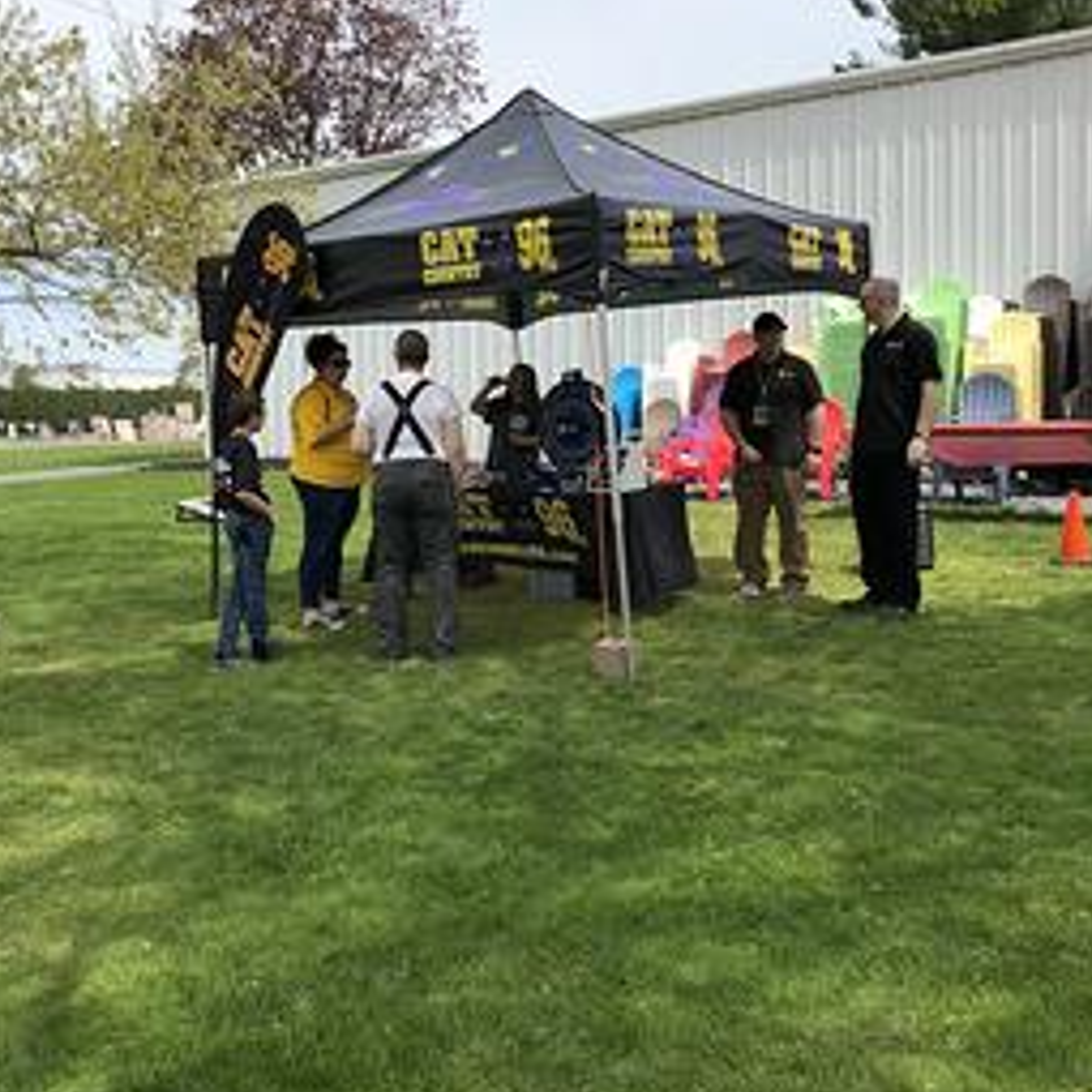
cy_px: 428
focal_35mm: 34
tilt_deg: -3.7
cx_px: 537
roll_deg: -1.2
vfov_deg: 48.1
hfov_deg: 48.4
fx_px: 1213
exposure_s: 1/2024
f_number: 1.8
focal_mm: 4
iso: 20
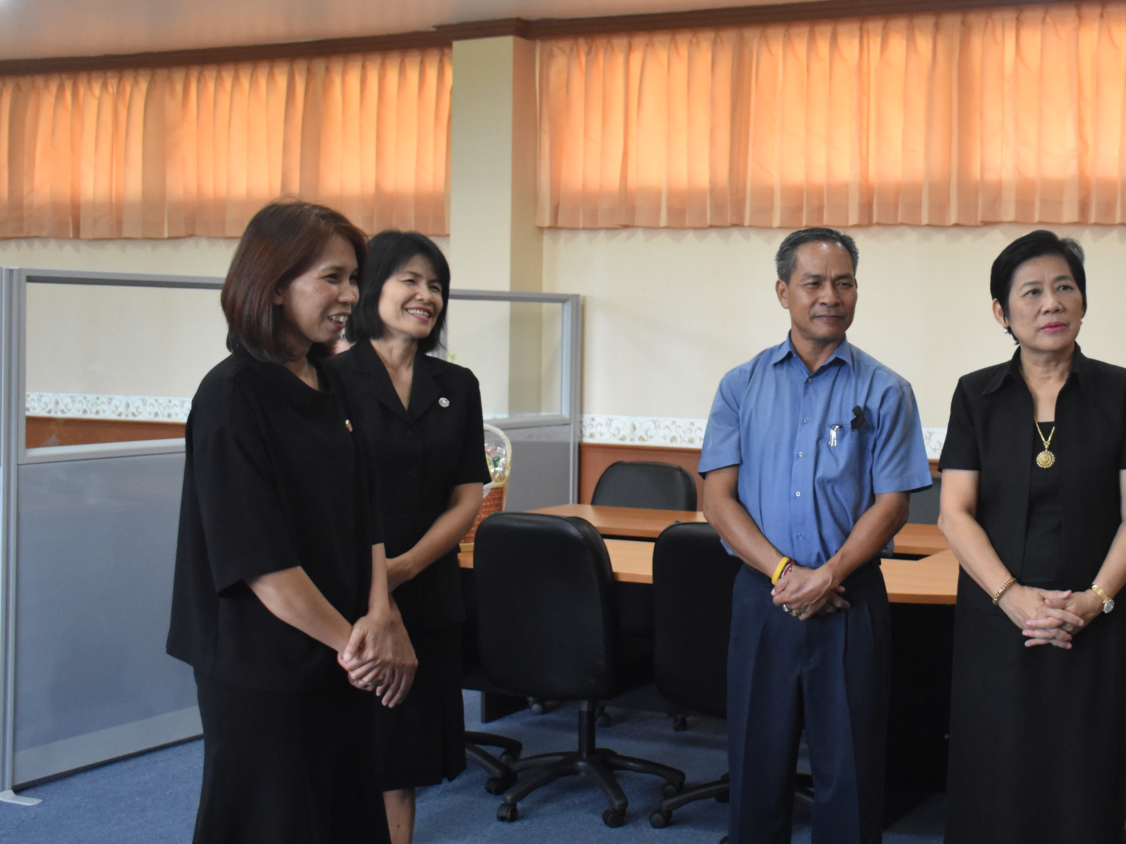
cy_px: 361
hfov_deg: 36.7
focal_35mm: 51
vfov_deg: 28.7
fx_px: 1650
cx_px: 859
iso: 2200
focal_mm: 23
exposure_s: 1/60
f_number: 3.8
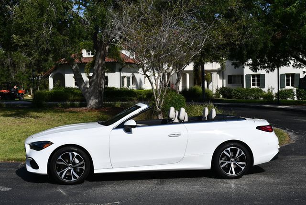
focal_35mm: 56
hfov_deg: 35.6
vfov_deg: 24.2
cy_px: 102
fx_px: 476
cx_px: 153
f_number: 9
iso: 100
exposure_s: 1/320
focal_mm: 28
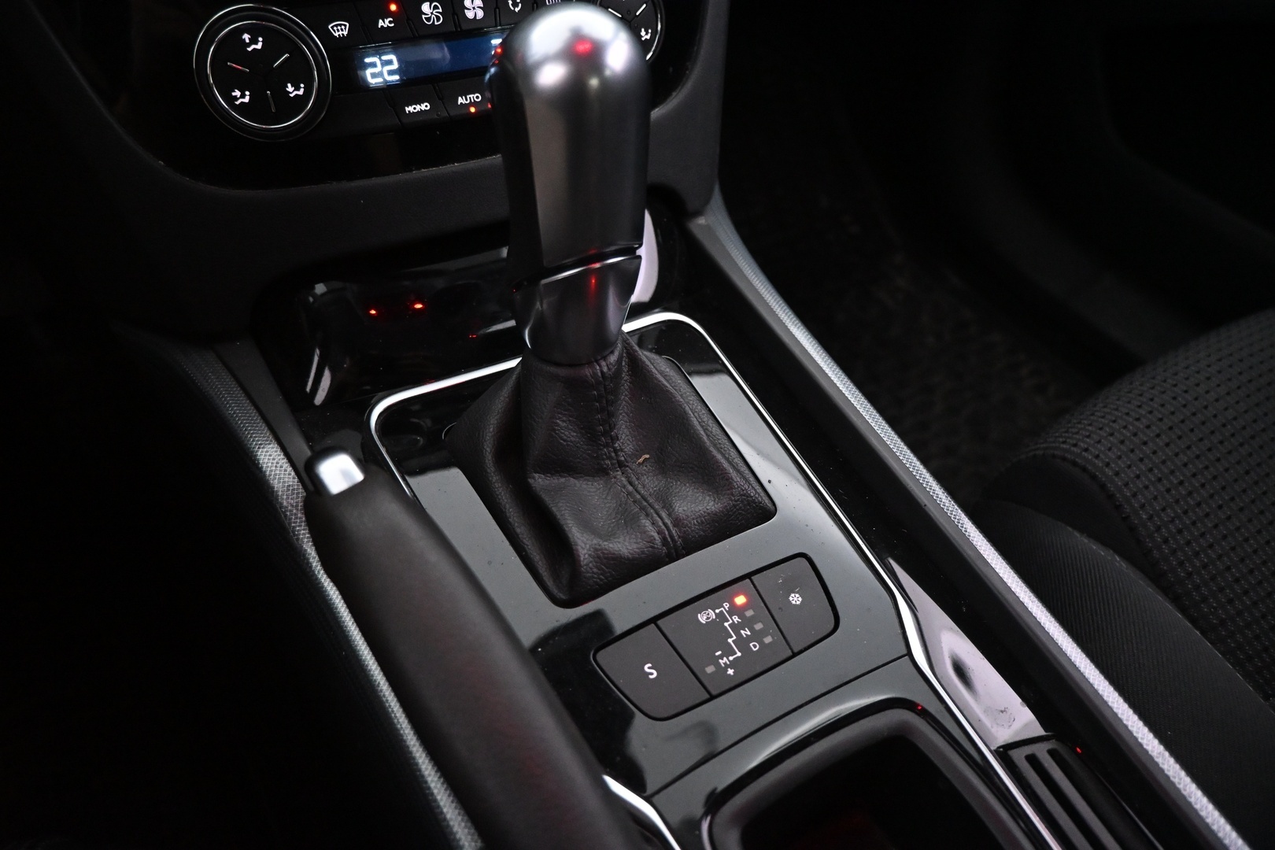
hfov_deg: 73.7
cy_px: 425
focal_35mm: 24
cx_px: 638
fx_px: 850
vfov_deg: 53.1
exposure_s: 1/60
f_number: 3.5
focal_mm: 16
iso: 5000
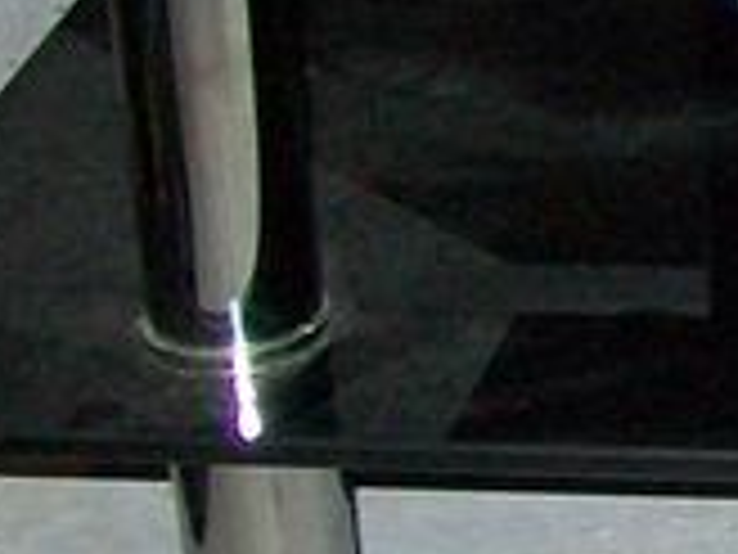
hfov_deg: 8.0
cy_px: -203
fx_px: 4690
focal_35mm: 220
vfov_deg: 6.7
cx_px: 2074
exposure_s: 1/60
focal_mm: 6
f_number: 2.7
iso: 160
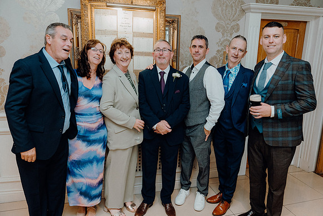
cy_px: 108
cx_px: 162
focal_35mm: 27
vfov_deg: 48.0
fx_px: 242
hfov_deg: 67.4
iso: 2500
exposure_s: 1/160
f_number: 3.5
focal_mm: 27
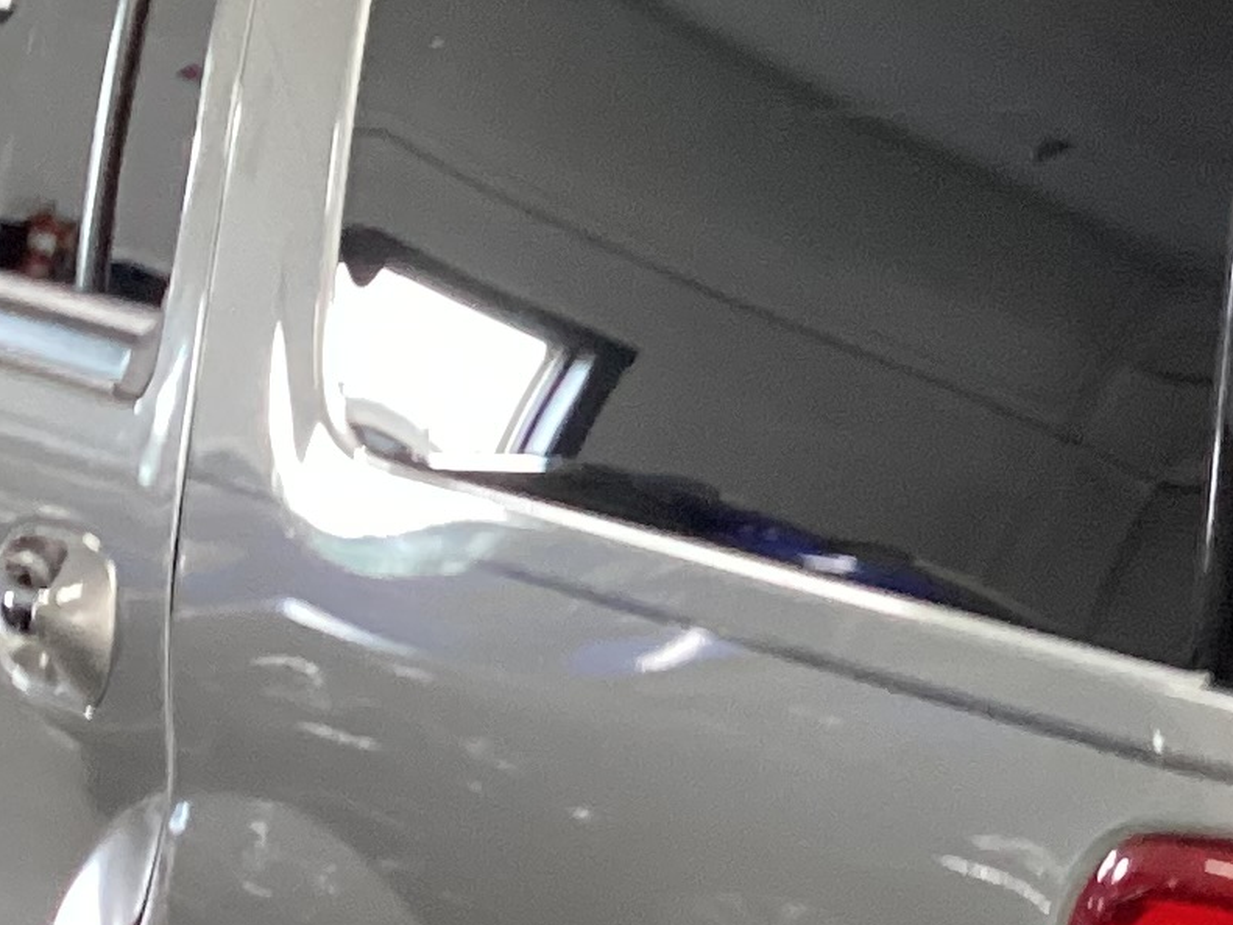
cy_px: 710
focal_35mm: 128
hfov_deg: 14.6
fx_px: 4559
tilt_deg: -12.9
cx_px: 1666
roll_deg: -0.9
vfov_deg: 11.5
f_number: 2.4
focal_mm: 3.3
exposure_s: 1/40
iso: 250
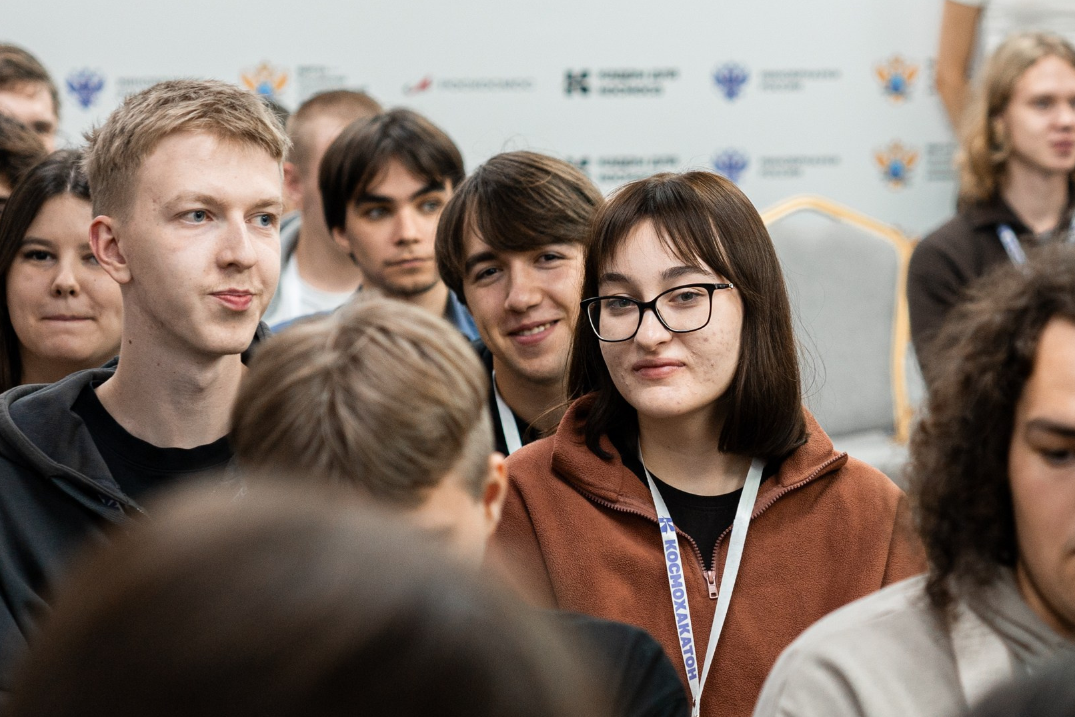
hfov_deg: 13.8
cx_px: 717
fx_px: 4449
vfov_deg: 9.2
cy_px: 378
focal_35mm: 149
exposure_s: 1/160
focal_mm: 70
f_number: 2.8
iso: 500
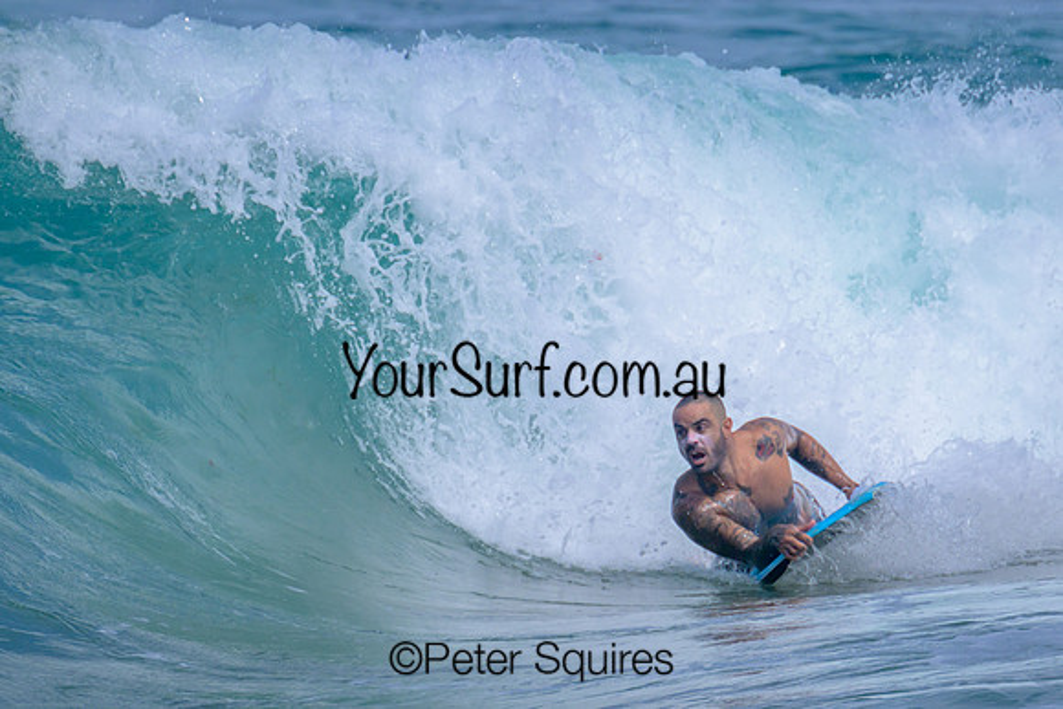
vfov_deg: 1.4
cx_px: 653
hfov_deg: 2.1
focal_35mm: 983
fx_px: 29021
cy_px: 419
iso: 500
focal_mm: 800
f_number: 11
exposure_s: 1/2000
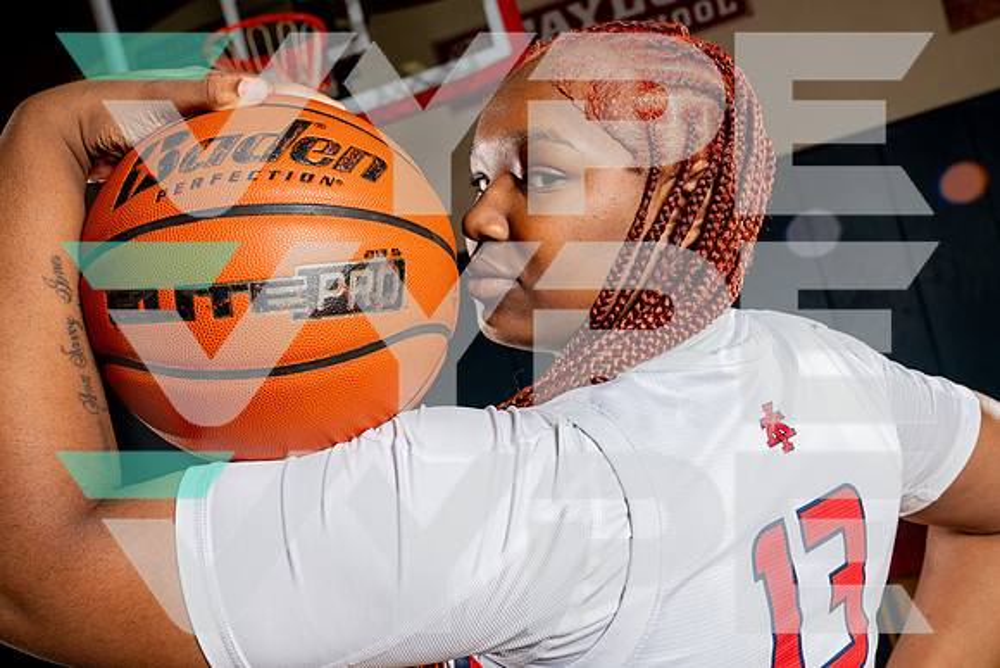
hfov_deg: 48.0
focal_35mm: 40
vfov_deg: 33.1
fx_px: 1123
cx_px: 502
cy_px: 336
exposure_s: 1/250
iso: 320
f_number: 8
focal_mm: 38
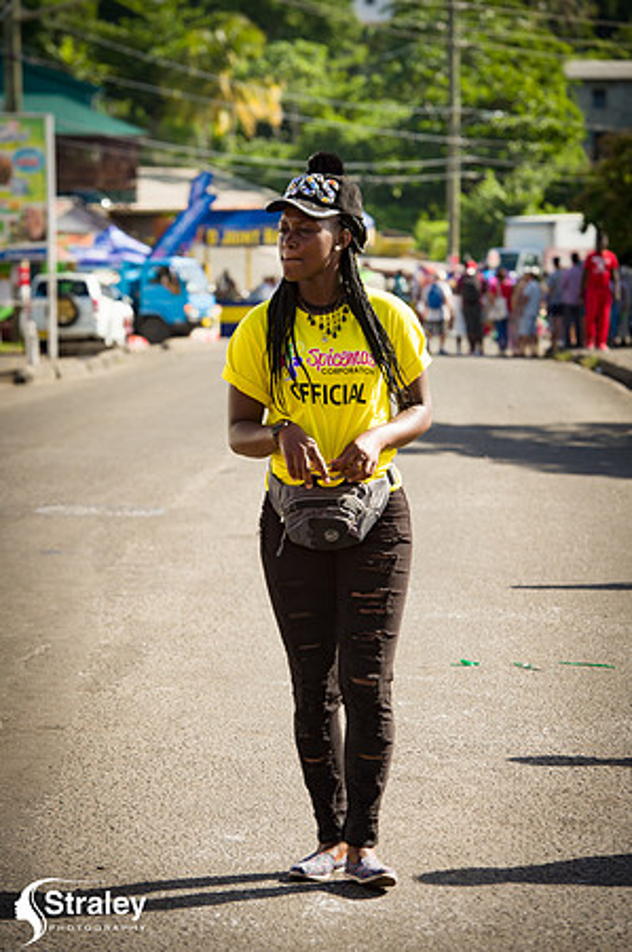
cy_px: 476
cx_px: 316
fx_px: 3563
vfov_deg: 15.2
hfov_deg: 10.1
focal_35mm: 135
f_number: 6.3
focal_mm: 135
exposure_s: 1/200
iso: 100
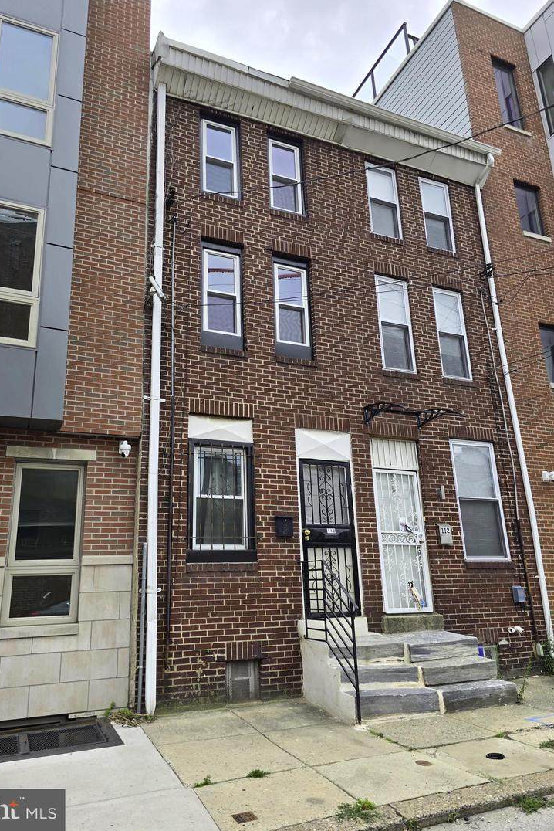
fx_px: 554
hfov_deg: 53.0
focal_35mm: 24
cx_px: 242
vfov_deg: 73.7
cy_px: 416
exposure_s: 1/180
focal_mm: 6.3
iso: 25
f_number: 1.7
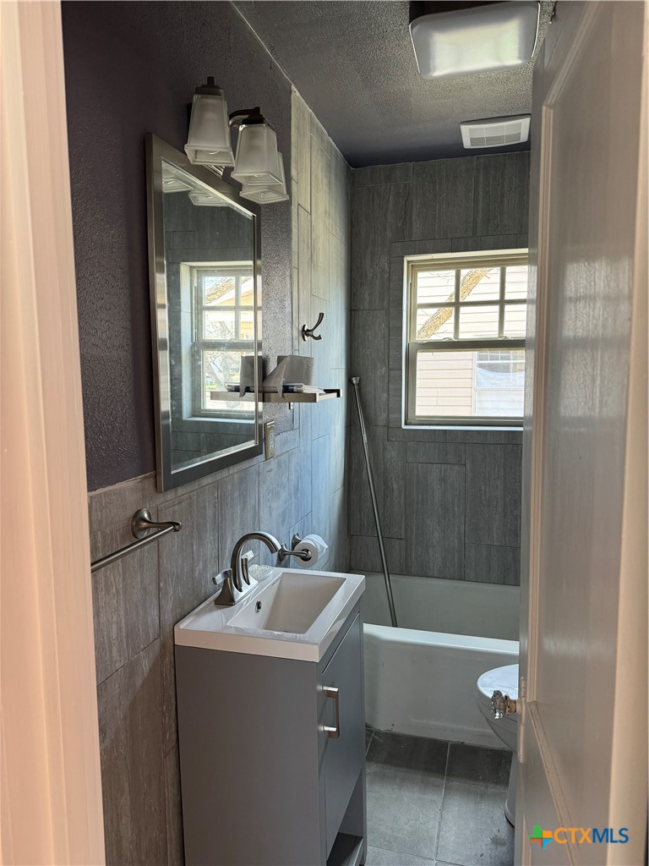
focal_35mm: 24
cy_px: 433
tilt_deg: -6.6
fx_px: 600
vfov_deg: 71.6
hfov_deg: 56.8
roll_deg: +0.8
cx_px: 324
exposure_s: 1/60
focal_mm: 6.86
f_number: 1.78
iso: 160
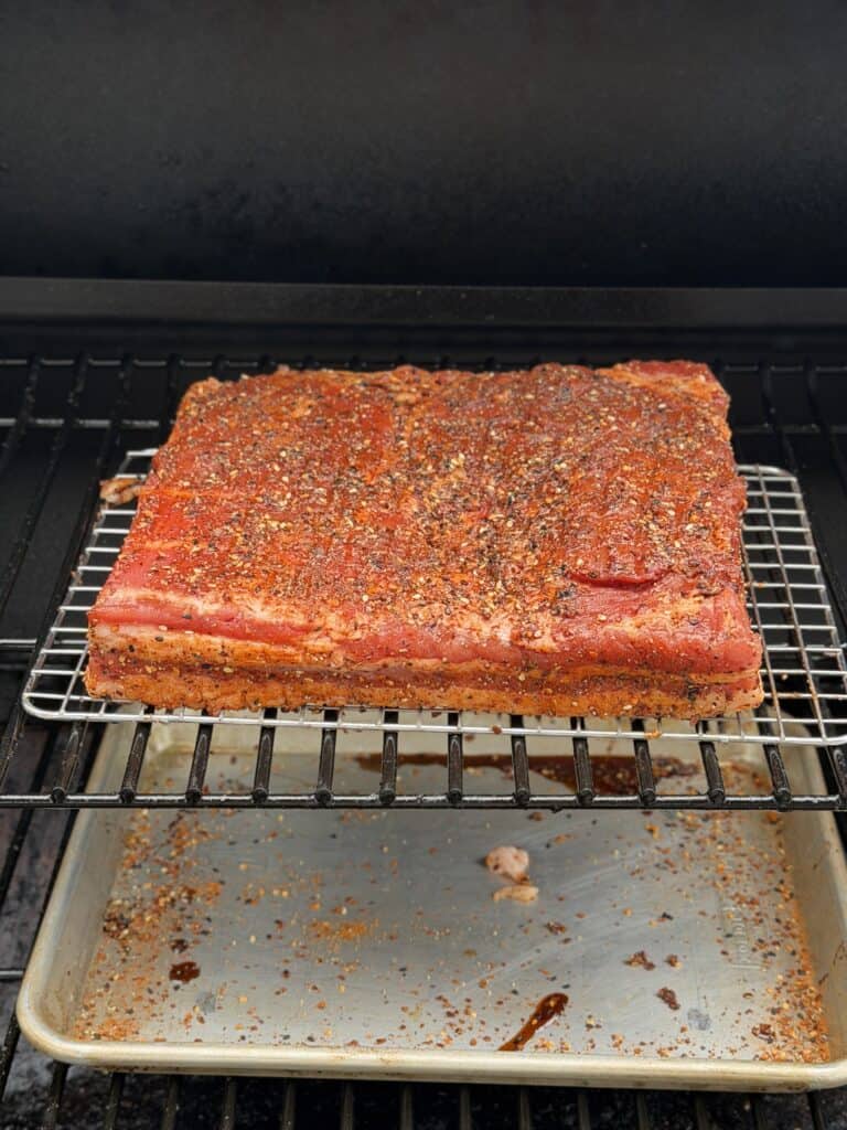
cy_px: 565
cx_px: 424
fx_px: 1566
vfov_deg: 39.7
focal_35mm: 48
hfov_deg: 30.3
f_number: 1.78
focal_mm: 6.76
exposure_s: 1/121
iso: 50
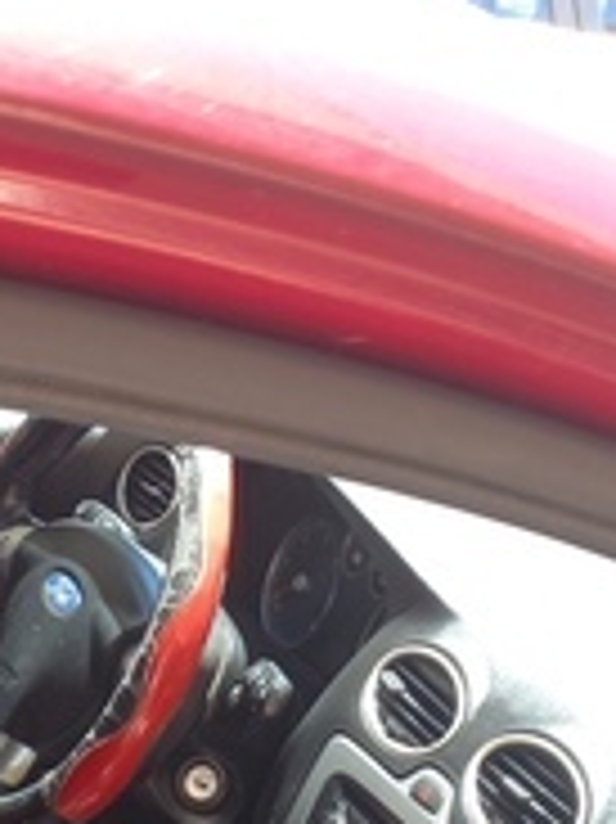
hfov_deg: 17.9
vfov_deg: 19.7
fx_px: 1948
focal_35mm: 82
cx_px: 207
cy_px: 1333
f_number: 2
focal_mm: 4.6
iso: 32
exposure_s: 1/60
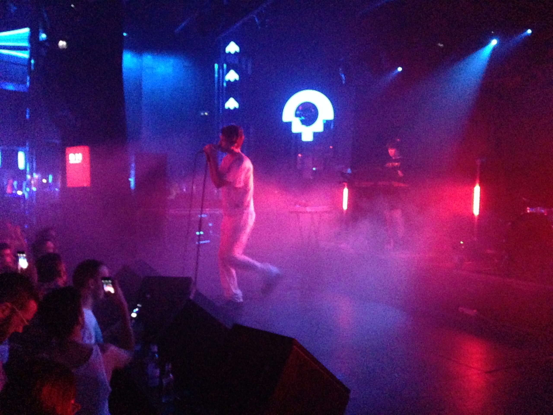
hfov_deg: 29.4
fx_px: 1054
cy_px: 208
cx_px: 276
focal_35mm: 66
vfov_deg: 22.3
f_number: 2.4
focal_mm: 4.12
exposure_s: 1/15
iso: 2000
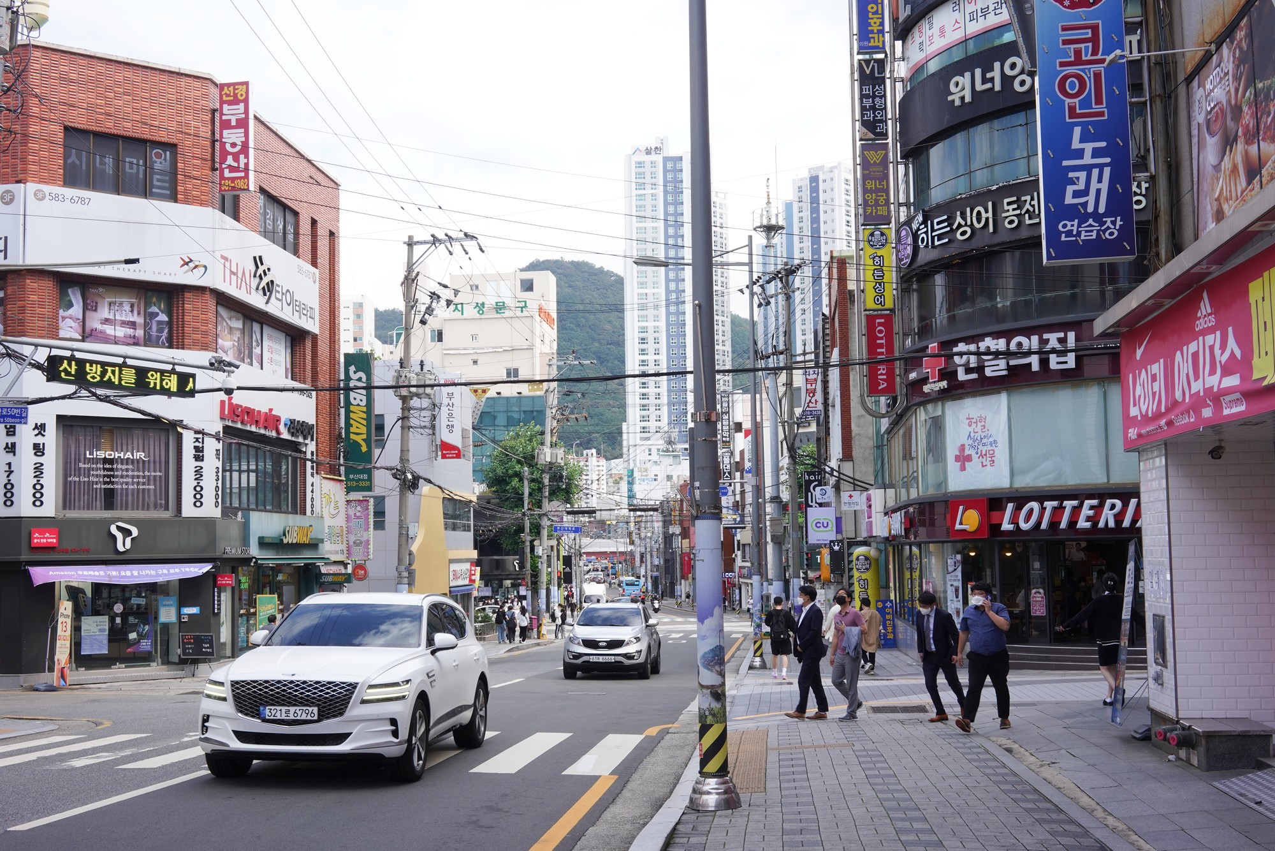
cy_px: 426
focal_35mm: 35
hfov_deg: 54.4
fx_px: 1240
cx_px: 638
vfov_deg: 37.9
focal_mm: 35
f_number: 14
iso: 400
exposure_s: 1/100
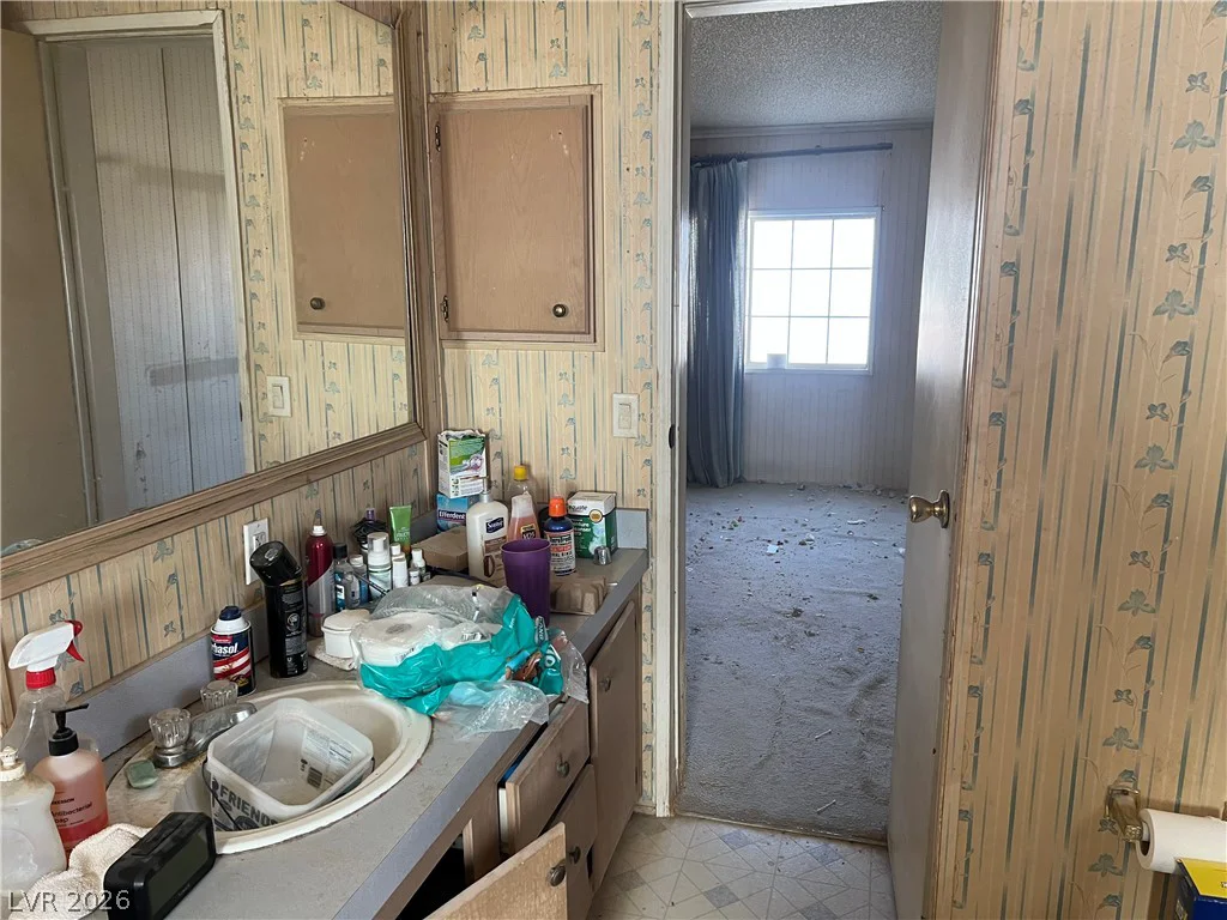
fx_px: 922
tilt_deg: -11.6
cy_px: 460
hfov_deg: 67.3
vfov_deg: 53.1
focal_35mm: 26
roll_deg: +0.4
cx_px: 614
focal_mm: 5.7
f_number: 1.5
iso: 125
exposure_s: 1/85
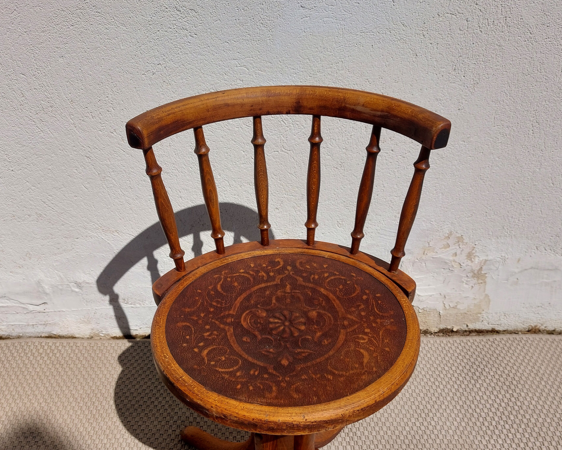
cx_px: 280
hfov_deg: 54.2
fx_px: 549
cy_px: 316
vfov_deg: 43.6
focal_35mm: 33
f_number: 1.8
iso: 25
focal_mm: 5.23
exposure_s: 1/1975
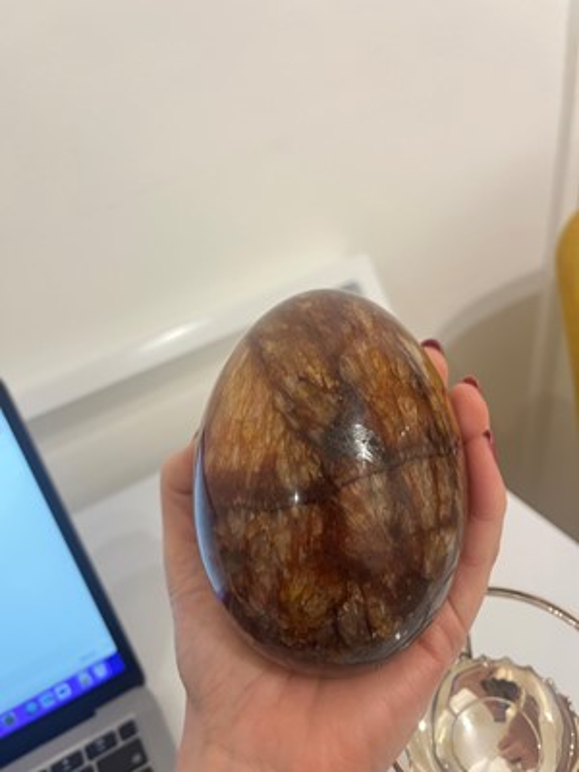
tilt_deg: -36.3
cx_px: 290
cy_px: 386
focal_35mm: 26
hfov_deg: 53.1
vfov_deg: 67.3
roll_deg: +10.2
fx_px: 580
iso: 250
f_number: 1.6
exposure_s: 1/50
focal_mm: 5.1
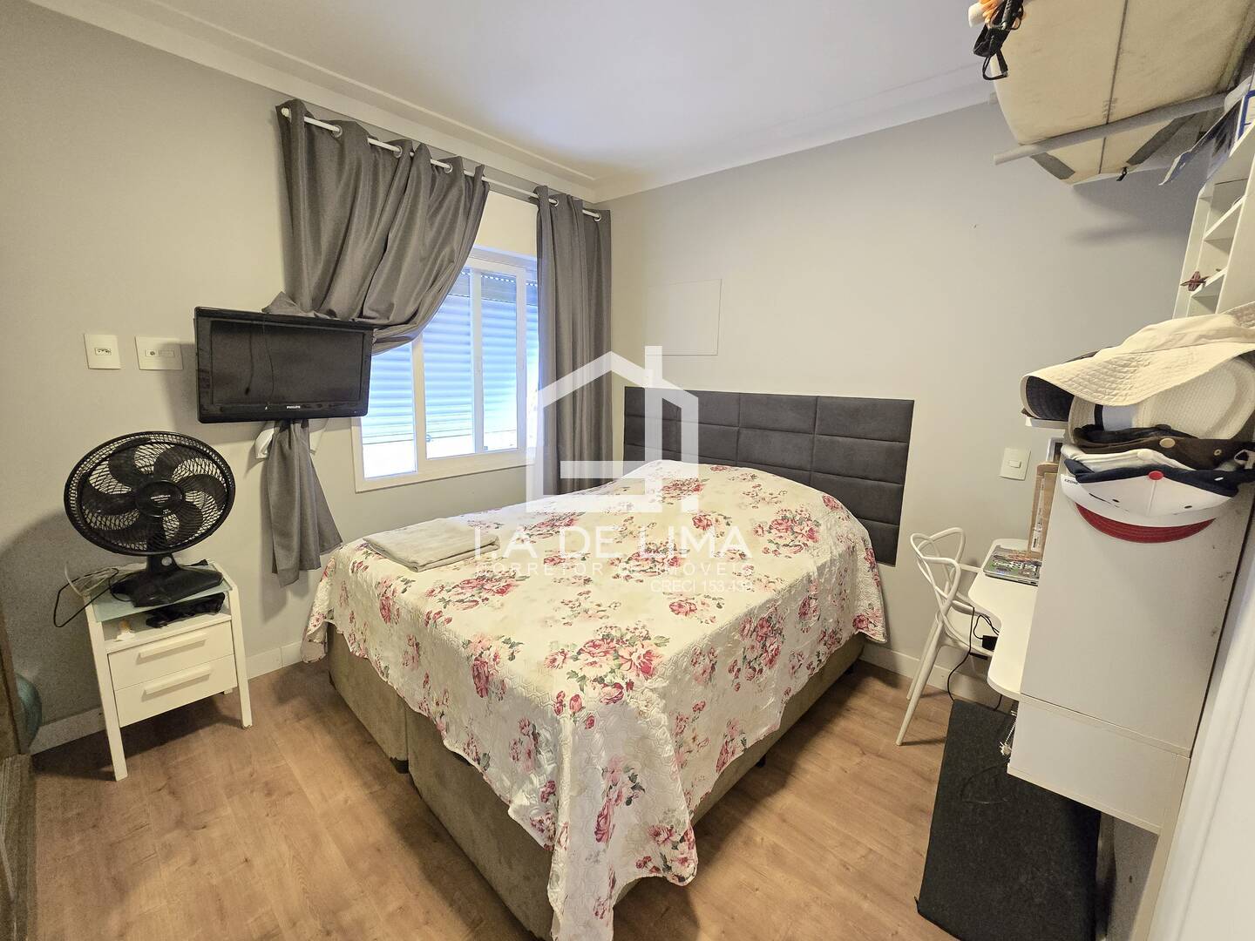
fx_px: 471
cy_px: 470
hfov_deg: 106.2
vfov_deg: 89.9
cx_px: 628
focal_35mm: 13
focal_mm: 2.2
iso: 1250
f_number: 2.2
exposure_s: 1/60
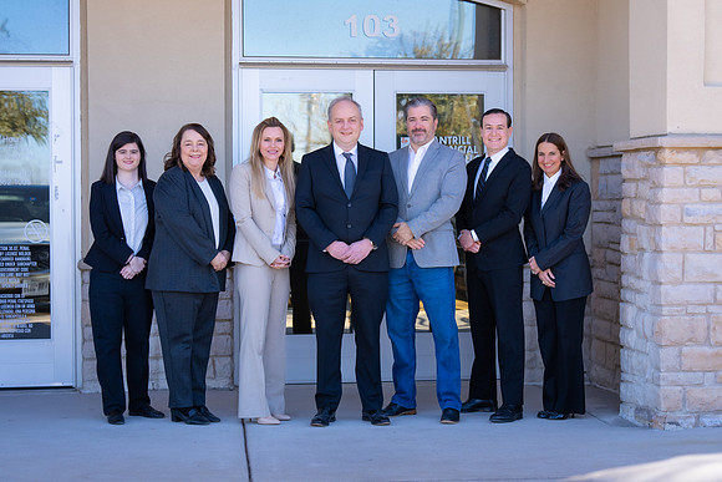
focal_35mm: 70
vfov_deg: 19.4
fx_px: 1412
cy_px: 241
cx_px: 361
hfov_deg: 28.7
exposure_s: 1/500
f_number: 4.5
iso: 400
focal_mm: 70
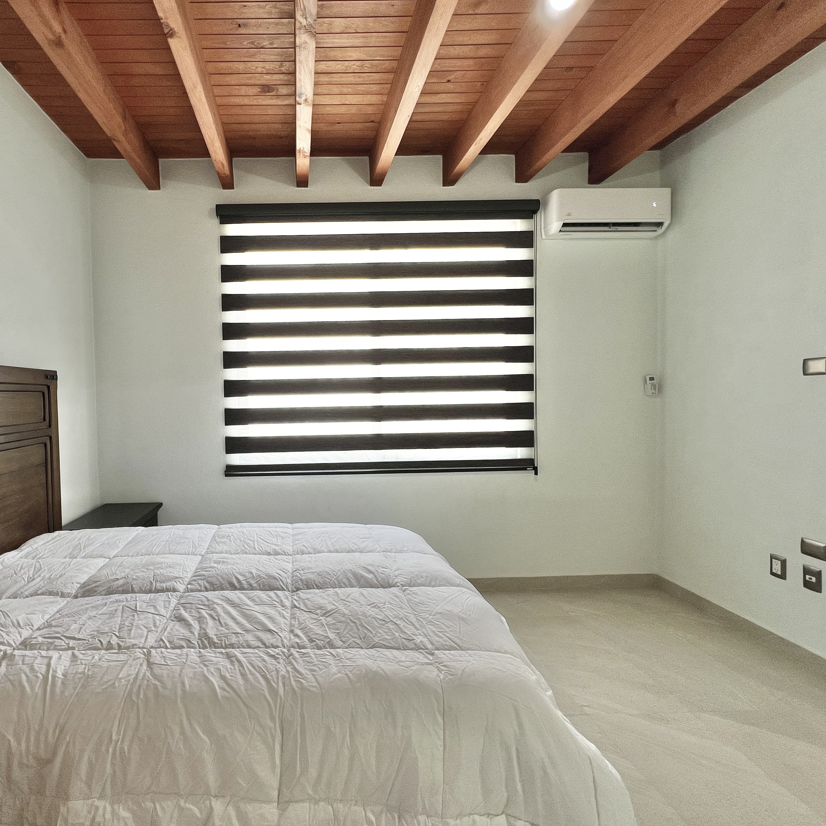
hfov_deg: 85.5
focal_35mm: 16
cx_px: 304
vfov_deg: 87.4
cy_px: 415
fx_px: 432
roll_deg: -0.2
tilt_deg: -2.3
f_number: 1.8
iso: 40
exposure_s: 1/99
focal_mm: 1.57
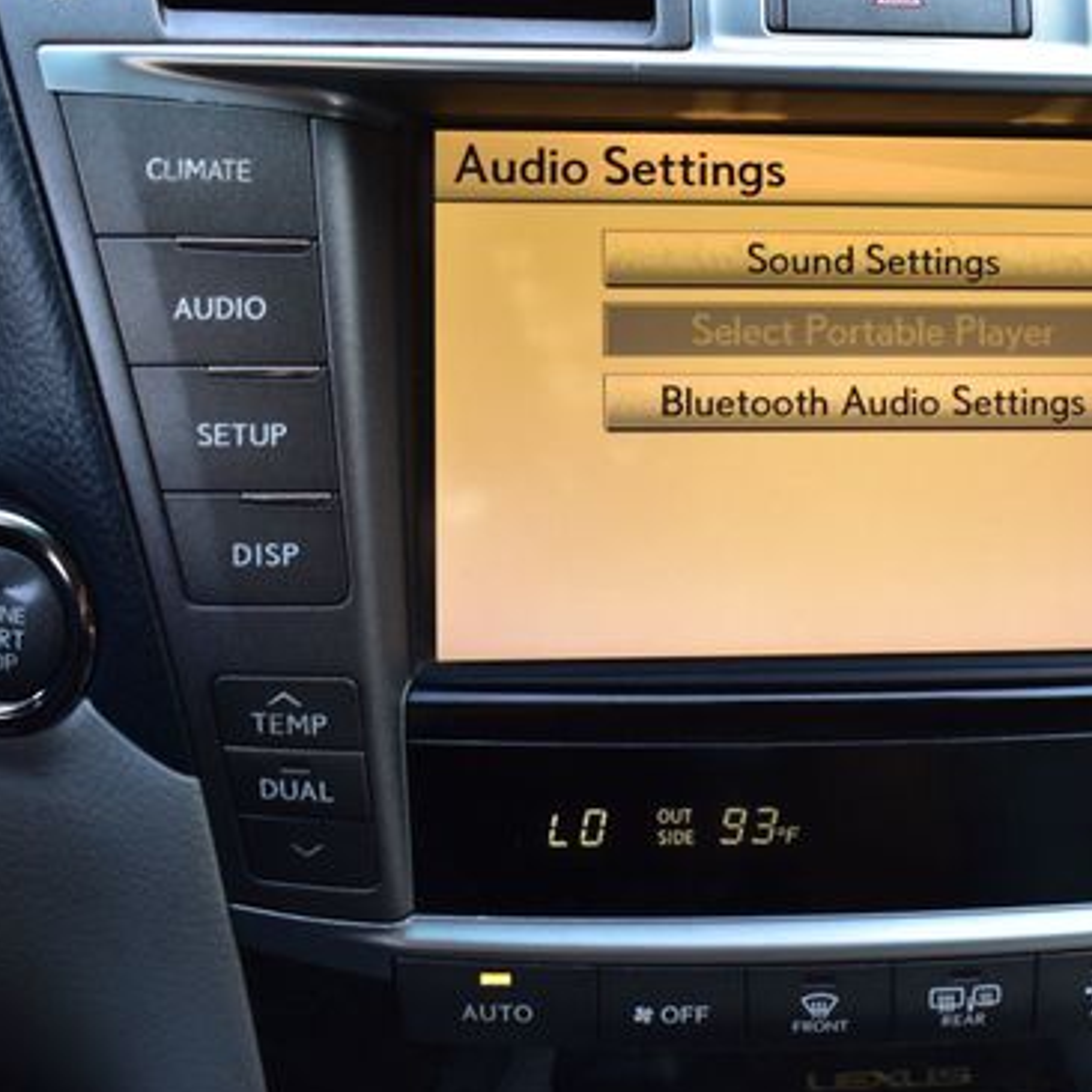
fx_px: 2070
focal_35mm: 58
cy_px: 504
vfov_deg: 29.5
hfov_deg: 28.7
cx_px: 931
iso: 400
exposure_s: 1/30
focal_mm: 26
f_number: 7.1
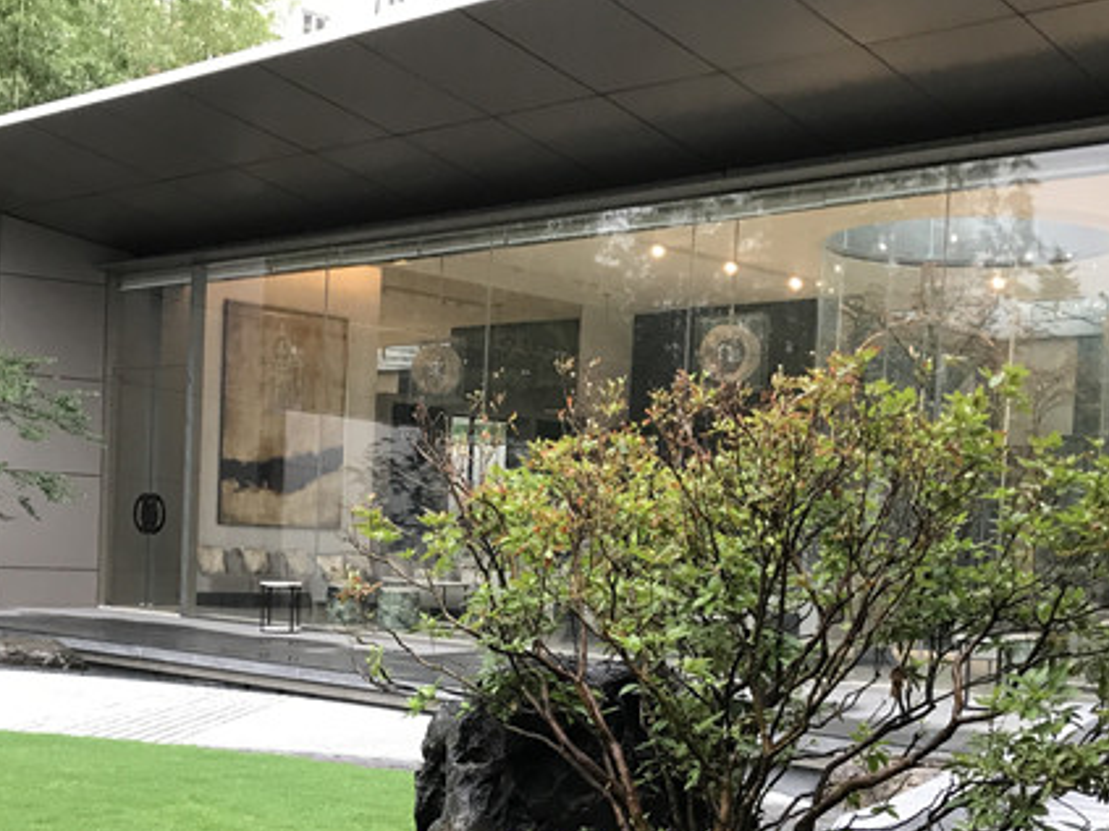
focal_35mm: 53
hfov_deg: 36.1
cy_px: 629
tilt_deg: -2.9
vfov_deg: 27.1
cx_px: 448
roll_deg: -2.7
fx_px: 1697
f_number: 1.8
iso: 32
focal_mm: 3.99
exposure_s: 1/25
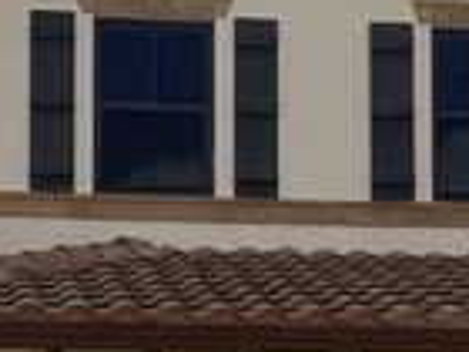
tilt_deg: +7.8
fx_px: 1545
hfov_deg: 17.2
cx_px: 149
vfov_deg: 12.7
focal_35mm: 114
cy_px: 396
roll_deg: -0.3
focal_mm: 6.76
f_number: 1.78
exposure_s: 1/10309
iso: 100
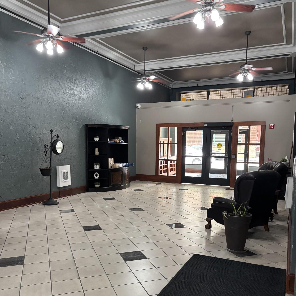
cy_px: 181
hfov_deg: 52.5
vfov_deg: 52.1
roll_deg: -2.6
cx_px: 148
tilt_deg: -7.2
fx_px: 300
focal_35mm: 31
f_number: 1.6
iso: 320
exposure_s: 1/60
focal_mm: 5.96
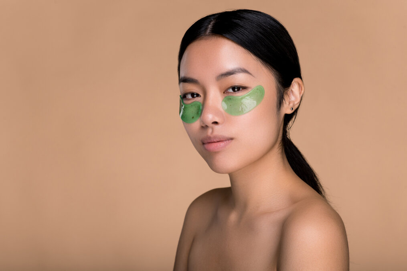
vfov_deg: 16.0
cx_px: 204
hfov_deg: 23.9
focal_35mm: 85
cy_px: 136
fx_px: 960
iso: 100
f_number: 8
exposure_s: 1/160
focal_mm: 85
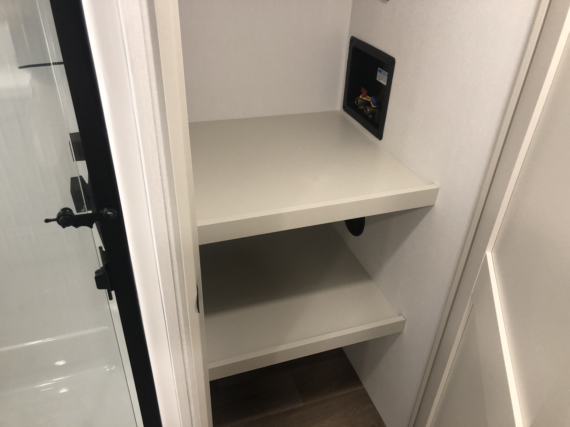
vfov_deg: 49.7
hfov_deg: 63.4
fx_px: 461
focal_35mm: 28
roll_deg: +0.1
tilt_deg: -33.9
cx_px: 285
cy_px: 214
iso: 40
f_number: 1.8
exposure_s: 1/17
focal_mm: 3.99
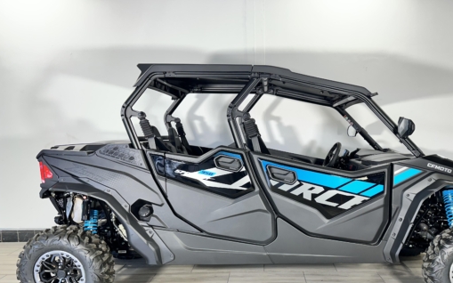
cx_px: 266
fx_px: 370
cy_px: 198
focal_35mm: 30
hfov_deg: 62.5
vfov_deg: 41.0
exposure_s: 1/100
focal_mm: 6.86
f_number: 1.78
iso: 125
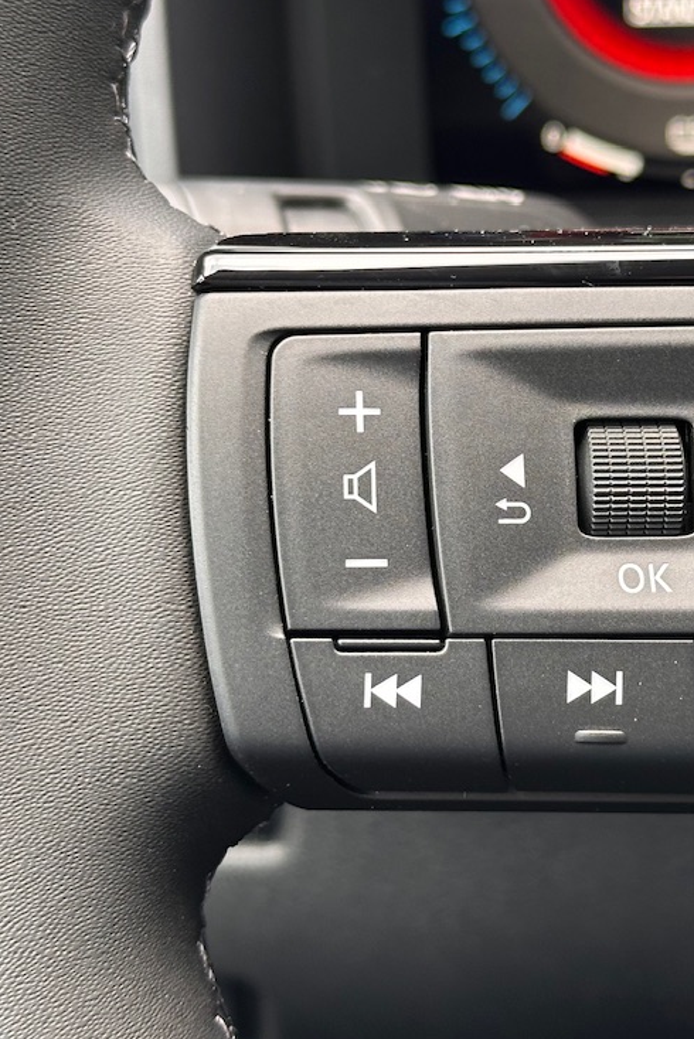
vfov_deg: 23.4
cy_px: 487
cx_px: 585
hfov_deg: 15.6
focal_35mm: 87
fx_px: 2513
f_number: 1.78
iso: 80
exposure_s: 1/120
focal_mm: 6.86
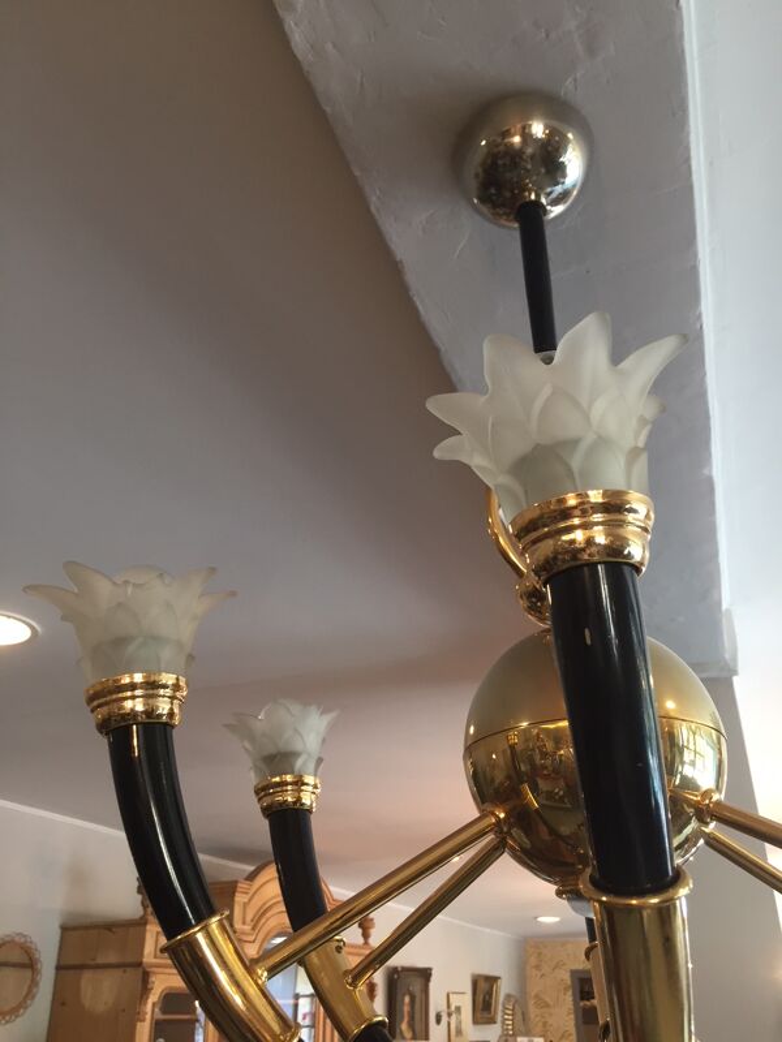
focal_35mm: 29
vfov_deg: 61.7
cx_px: 391
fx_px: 874
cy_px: 521
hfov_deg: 48.2
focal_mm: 4.15
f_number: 2.2
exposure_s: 1/33
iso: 100
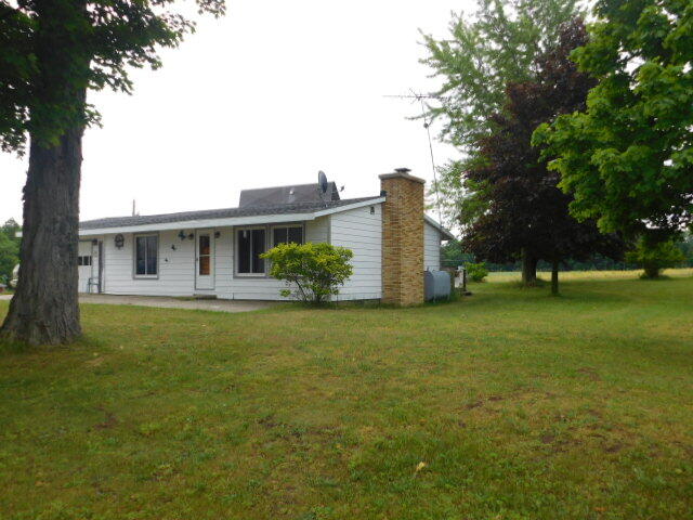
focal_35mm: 30
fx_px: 601
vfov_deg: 46.8
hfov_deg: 60.0
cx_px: 346
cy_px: 260
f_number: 3.2
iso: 125
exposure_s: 1/400
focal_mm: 5.3
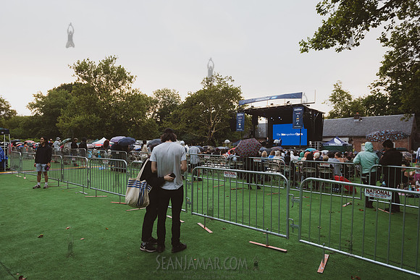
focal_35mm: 24
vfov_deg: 53.2
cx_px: 210
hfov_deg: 73.7
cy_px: 140
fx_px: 280
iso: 1600
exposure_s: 1/500
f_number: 4.5
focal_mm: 24
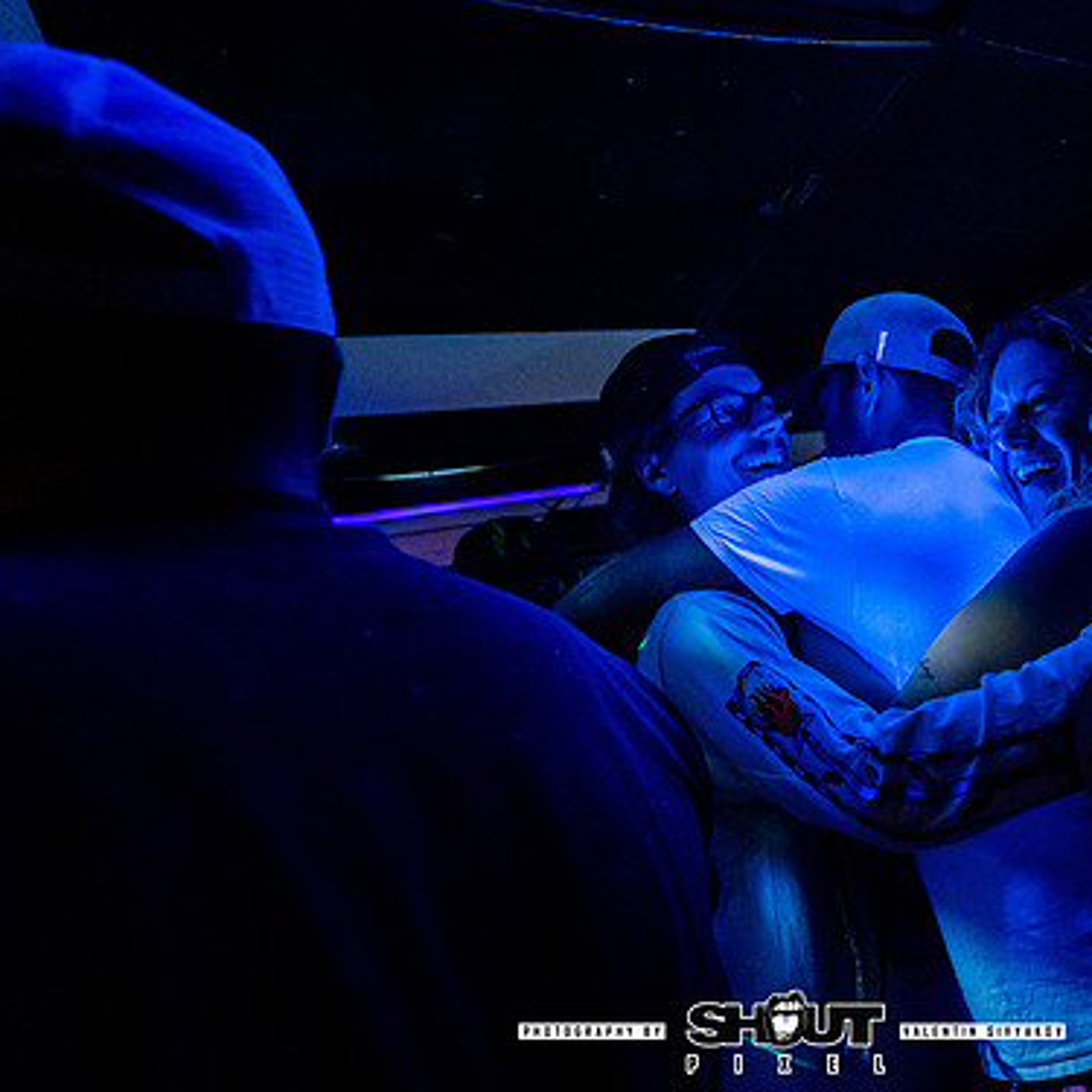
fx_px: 857
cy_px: 649
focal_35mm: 24
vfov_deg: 64.5
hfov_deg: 58.3
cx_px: 923
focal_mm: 14
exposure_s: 1/200
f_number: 2.8
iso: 2500
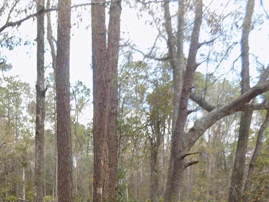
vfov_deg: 24.9
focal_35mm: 54
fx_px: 420
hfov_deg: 32.9
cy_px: 231
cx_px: 6
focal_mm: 4
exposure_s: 1/160
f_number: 3.1
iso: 80
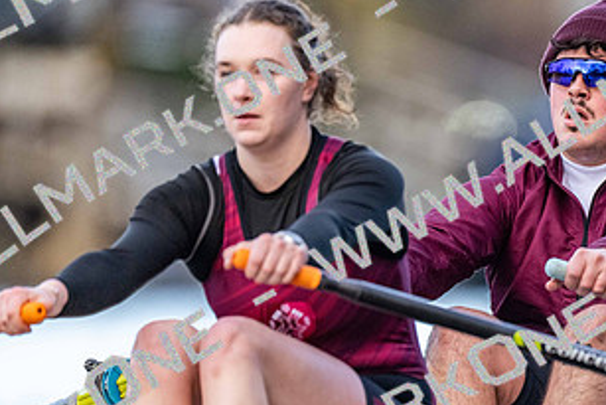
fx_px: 19097
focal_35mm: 1134
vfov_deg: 1.2
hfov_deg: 1.8
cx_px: 553
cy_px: 287
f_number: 4
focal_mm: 600
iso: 3200
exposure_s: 1/2500
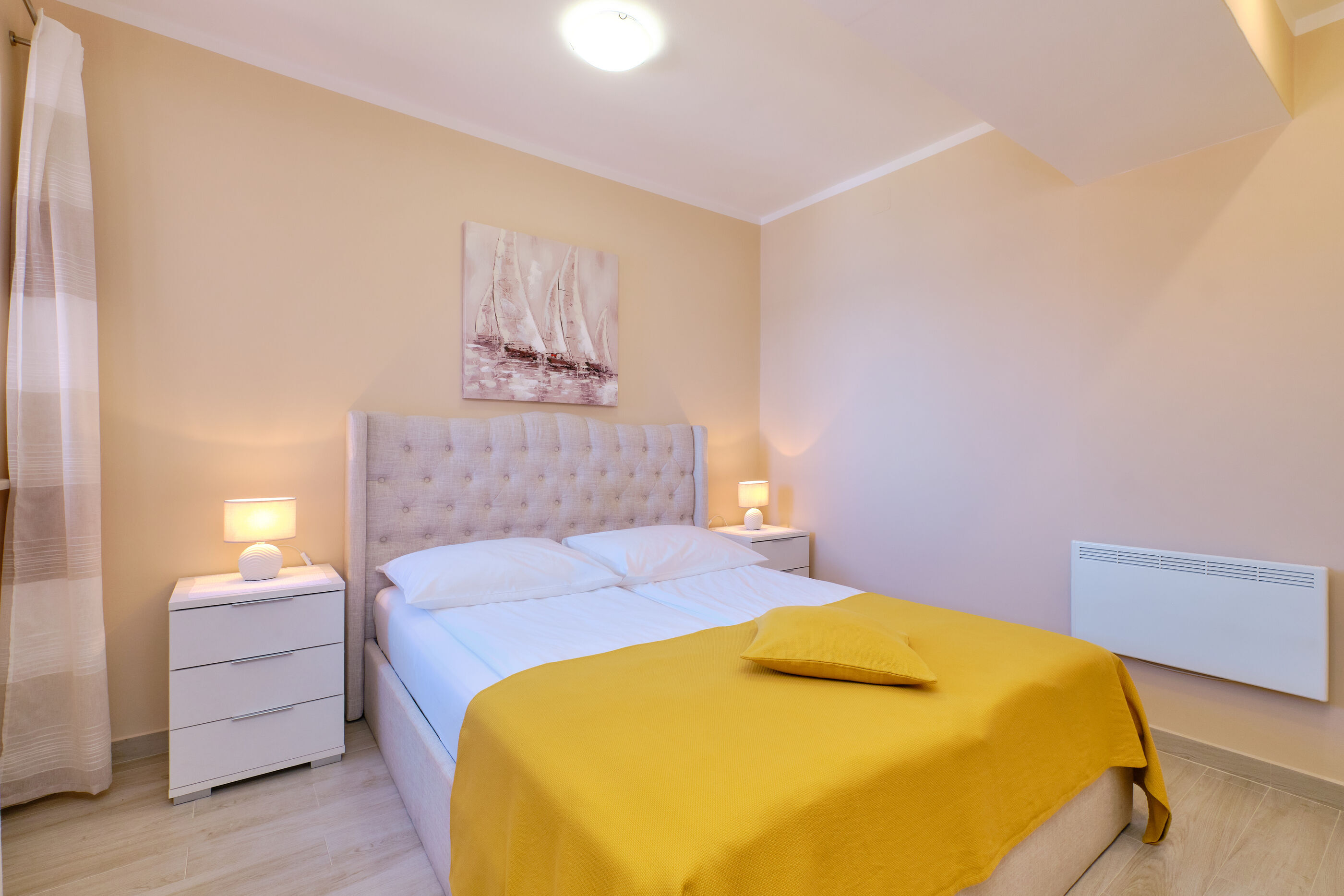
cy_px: 448
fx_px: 560
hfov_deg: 100.4
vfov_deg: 77.3
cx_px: 672
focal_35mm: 15
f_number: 9
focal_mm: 10
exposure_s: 1/15
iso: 320
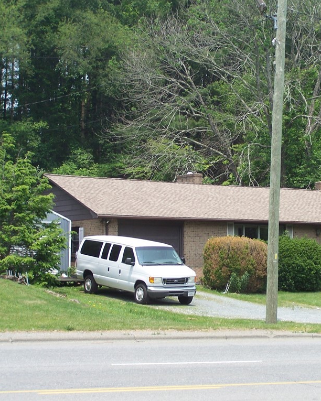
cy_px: 200
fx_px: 1164
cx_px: 251
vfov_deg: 19.6
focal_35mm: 98
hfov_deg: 15.6
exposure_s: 1/750
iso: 80
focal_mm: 12.4
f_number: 3.2
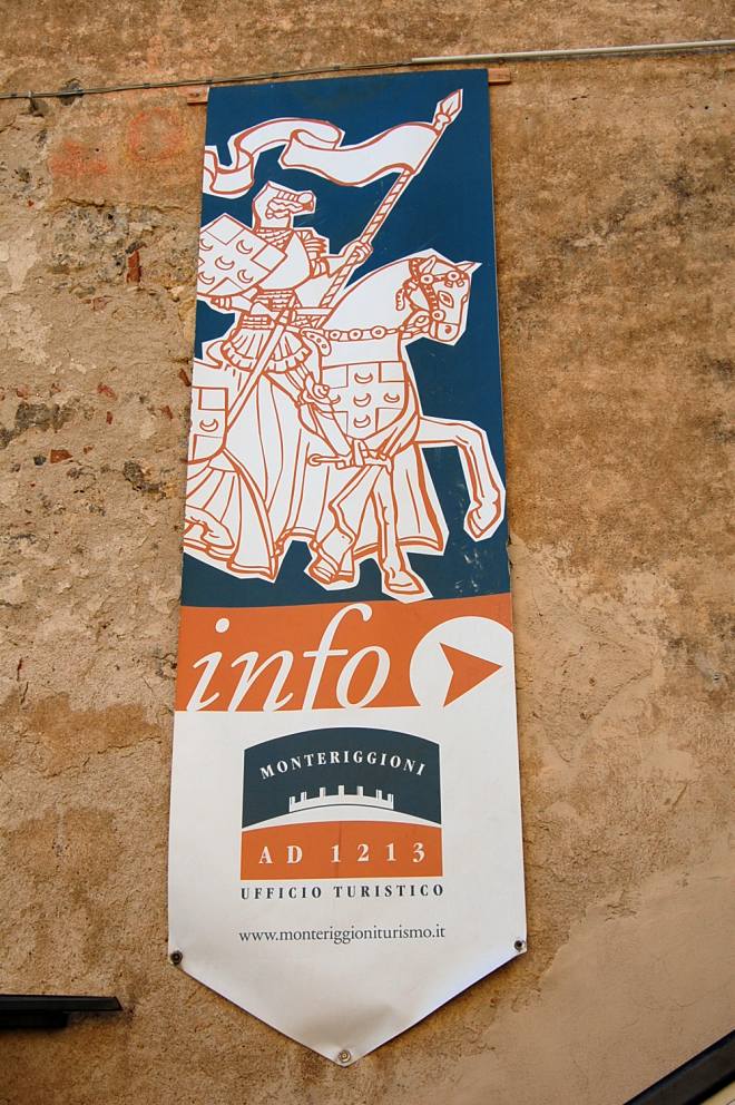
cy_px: 552
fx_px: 1426
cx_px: 368
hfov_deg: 28.9
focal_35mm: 46
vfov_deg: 42.3
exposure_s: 1/250
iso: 320
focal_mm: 31
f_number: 10
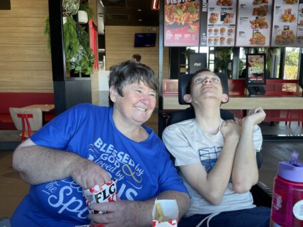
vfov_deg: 53.1
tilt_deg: -8.5
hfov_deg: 67.3
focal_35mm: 26
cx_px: 152
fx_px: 228
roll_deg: -0.8
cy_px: 114
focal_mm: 4.2
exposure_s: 1/100
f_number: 1.6
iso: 32
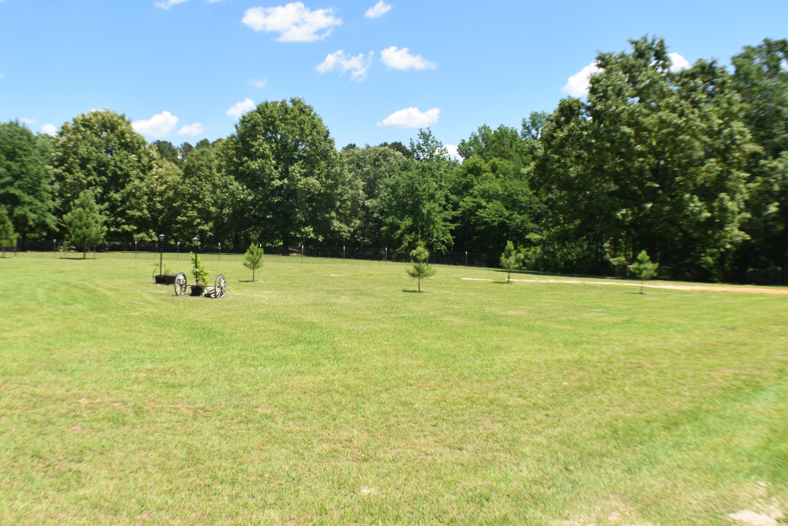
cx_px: 348
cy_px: 234
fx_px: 844
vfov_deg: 34.6
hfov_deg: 49.9
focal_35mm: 39
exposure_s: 1/250
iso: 125
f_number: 8
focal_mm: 23
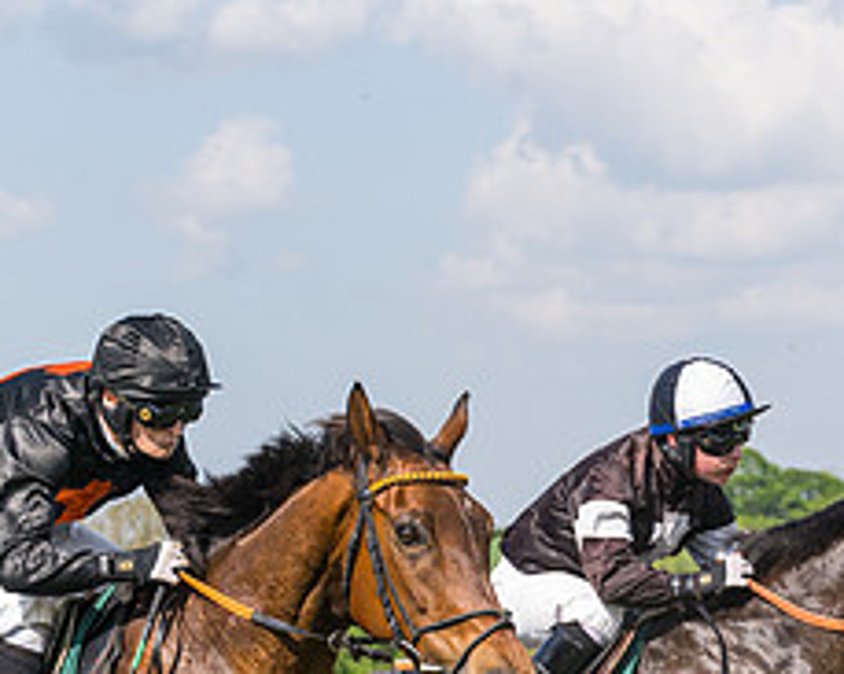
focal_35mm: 194
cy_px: 784
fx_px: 4844
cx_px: 434
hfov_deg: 10.0
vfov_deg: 7.9
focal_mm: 70
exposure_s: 1/2000
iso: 400
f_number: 5
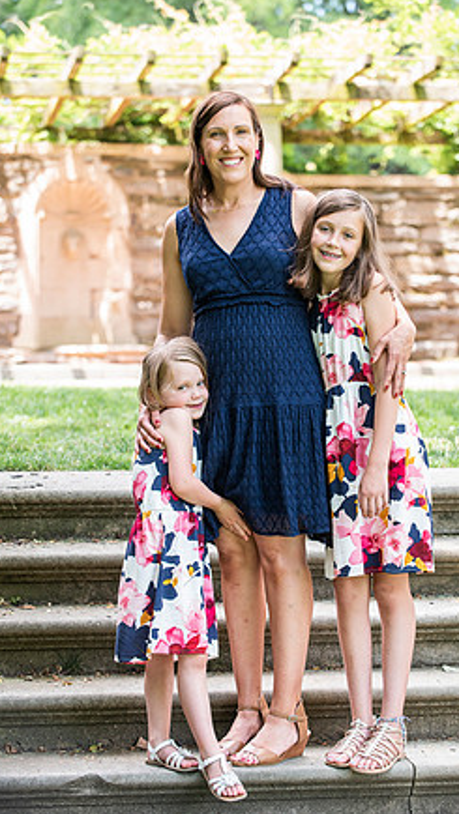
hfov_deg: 11.8
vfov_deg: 20.7
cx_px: 268
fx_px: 2226
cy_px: 410
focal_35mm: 103
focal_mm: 95
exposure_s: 1/320
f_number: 4
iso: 800
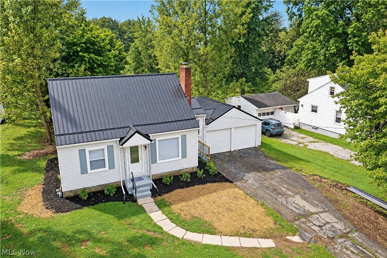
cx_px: 194
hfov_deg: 65.5
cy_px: 129
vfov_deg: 46.4
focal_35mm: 28
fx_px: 301
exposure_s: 1/160
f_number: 4.5
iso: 100
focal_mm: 10.26
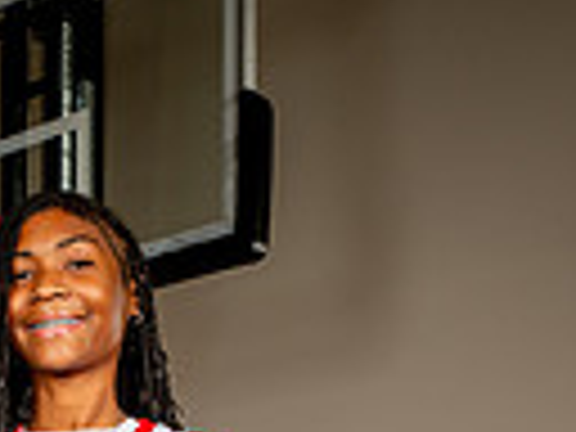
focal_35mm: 115
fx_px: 1914
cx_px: 14
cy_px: 968
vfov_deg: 11.2
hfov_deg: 16.8
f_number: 8
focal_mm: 34
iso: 250
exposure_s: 1/400
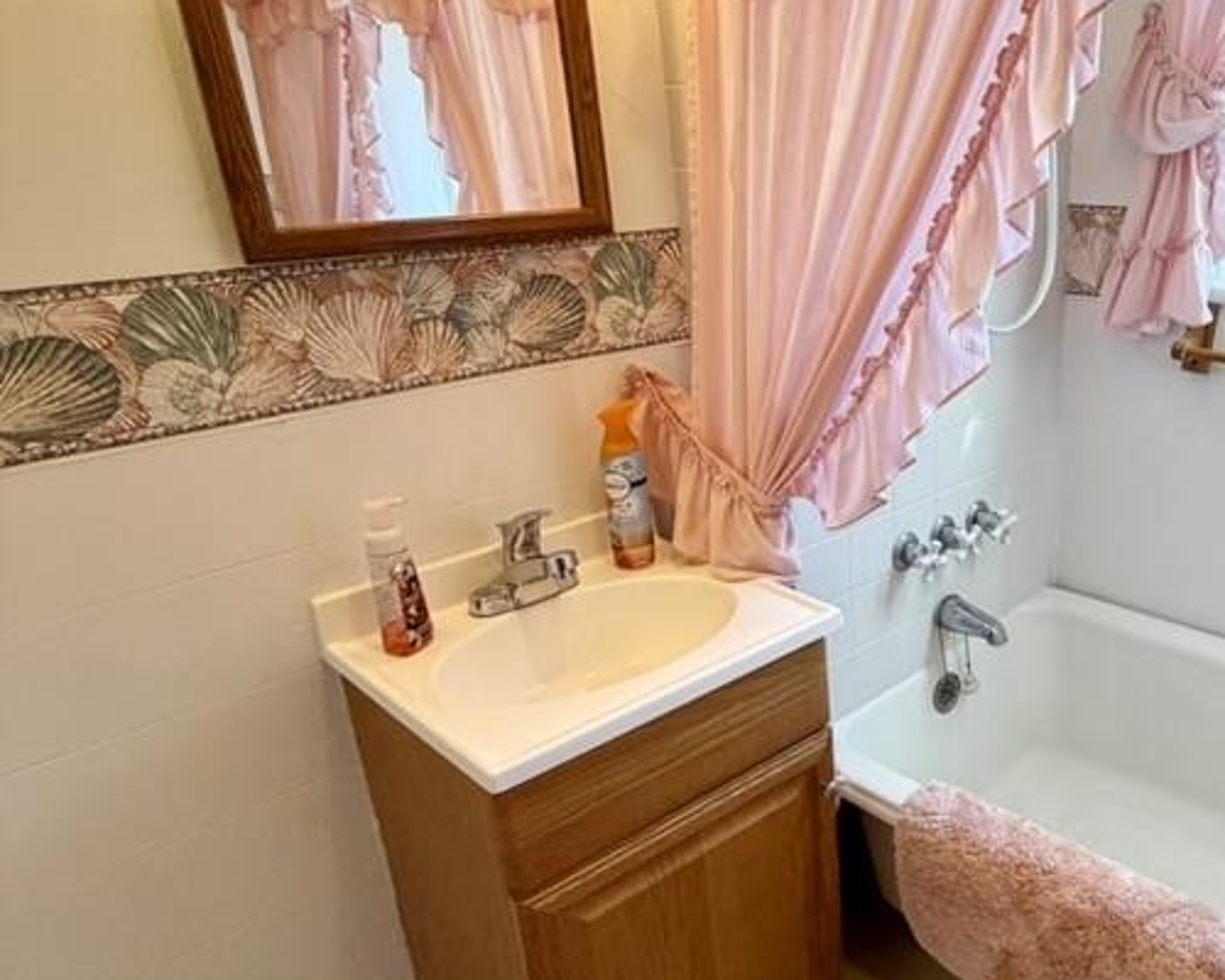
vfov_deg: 51.4
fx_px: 1015
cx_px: 938
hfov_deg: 58.5
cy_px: 544
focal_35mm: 28
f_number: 2.2
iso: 200
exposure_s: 1/120
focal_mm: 2.22
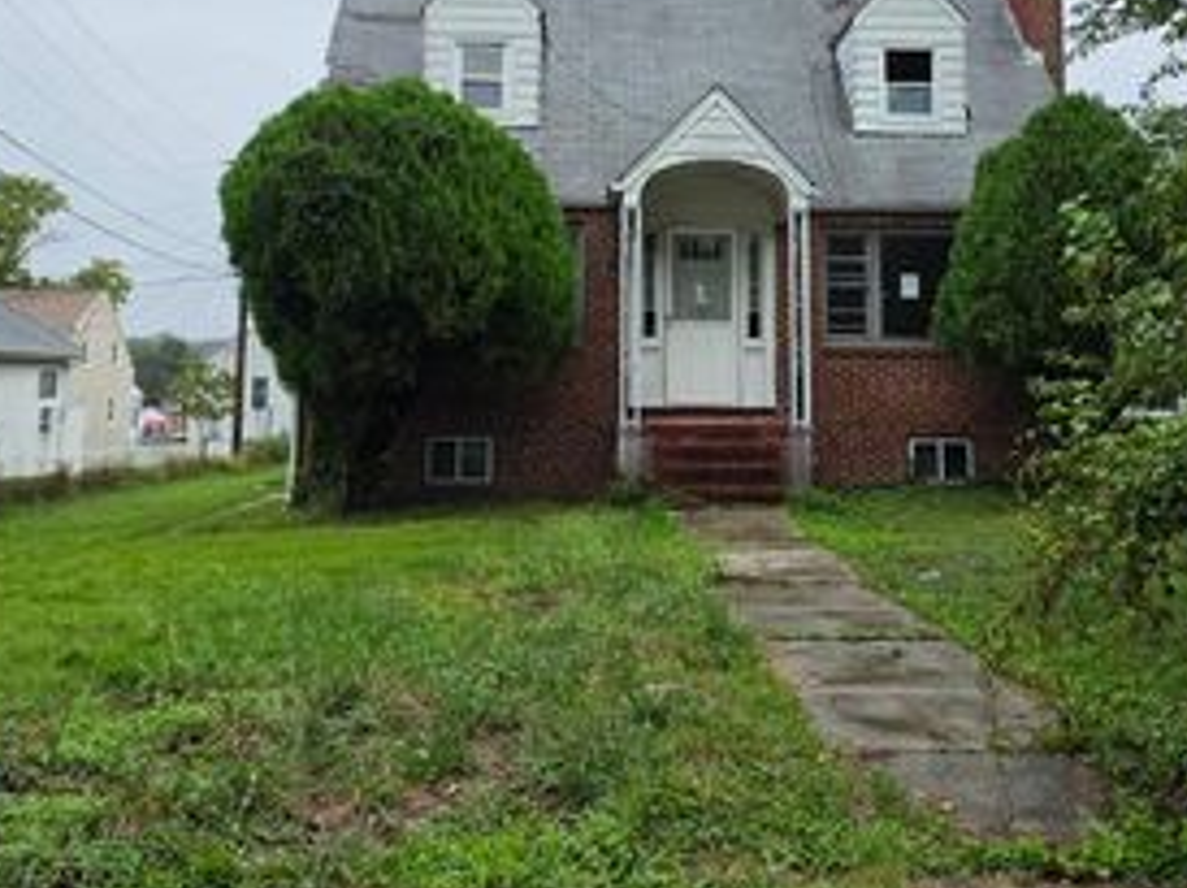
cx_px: 671
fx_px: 1439
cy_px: 188
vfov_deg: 33.4
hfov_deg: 44.7
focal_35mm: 42
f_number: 1.4
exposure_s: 1/2000
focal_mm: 6.5
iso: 64
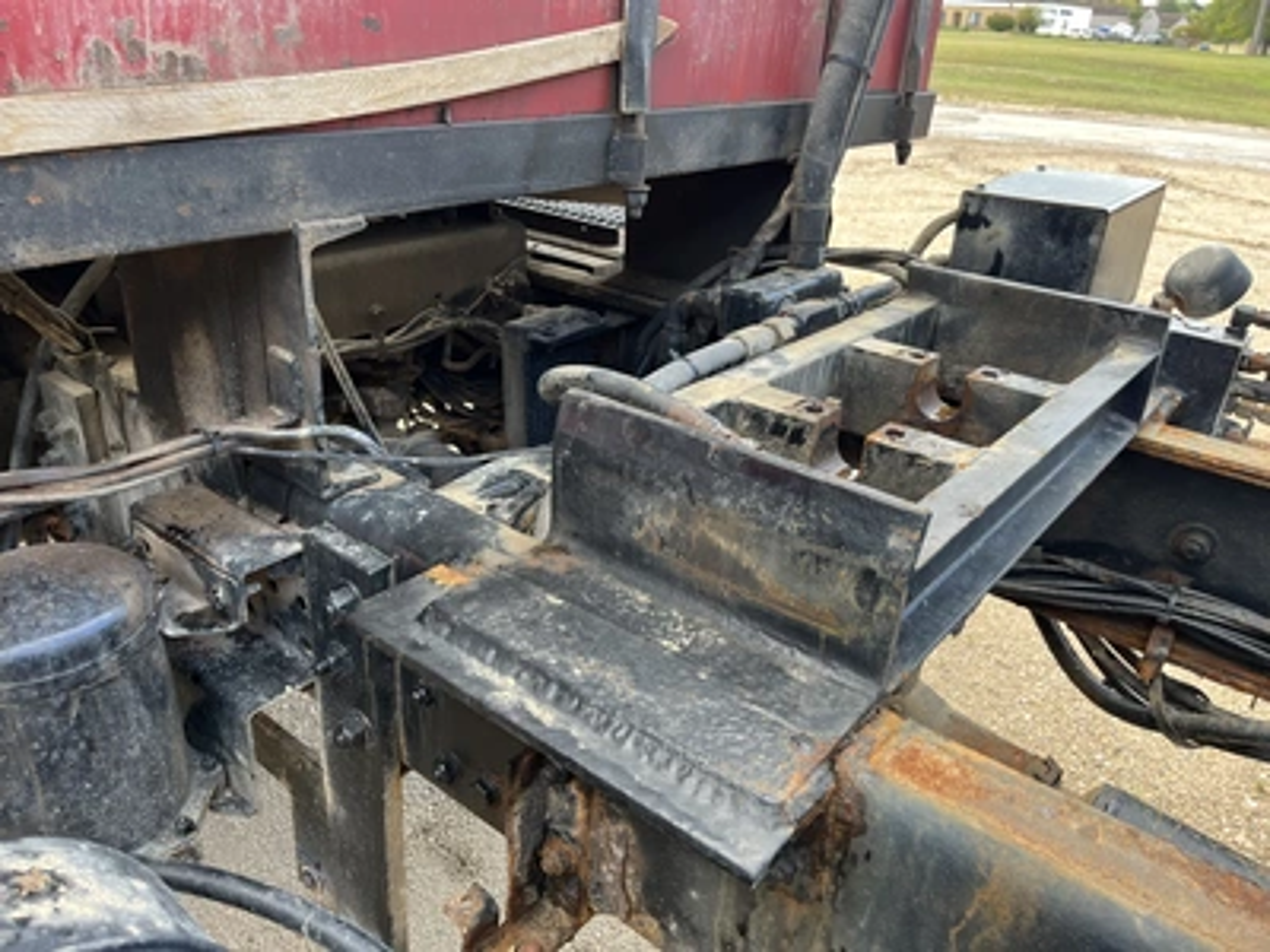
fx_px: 954
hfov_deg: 67.3
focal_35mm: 26
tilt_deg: -26.6
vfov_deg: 53.1
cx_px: 635
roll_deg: +0.3
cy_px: 476
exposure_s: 1/122
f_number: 1.6
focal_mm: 5.1
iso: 50
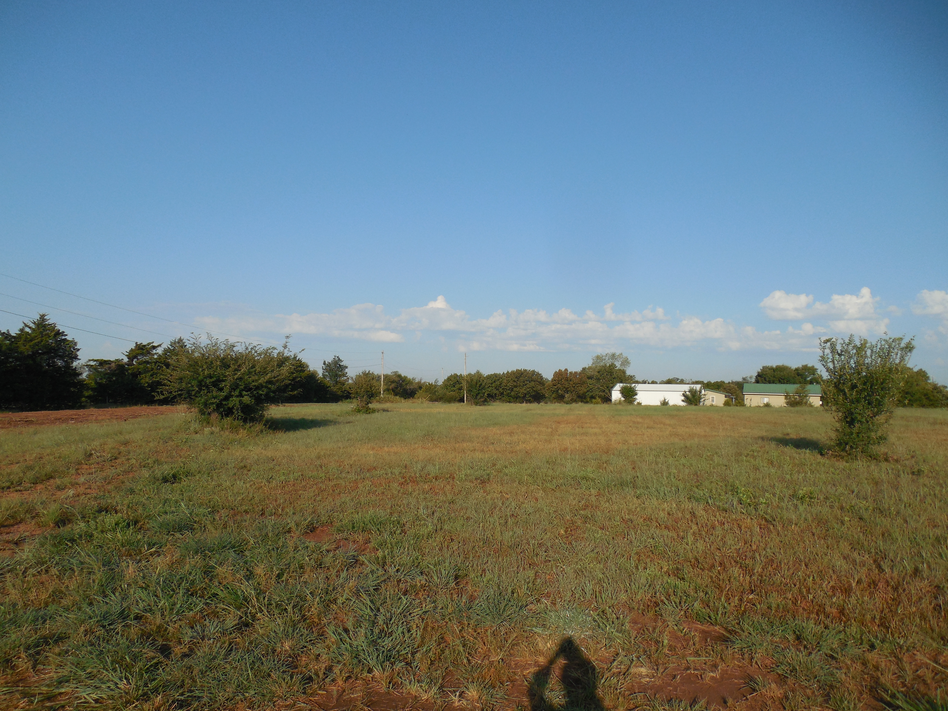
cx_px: 474
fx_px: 685
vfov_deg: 54.9
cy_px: 356
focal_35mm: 25
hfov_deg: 69.4
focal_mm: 4.5
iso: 125
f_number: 6.6
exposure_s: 1/500
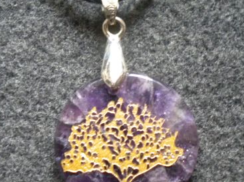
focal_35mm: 67
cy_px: 105
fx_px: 472
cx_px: 120
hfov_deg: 29.0
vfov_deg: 21.9
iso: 748
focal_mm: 7.4
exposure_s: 1/8.8
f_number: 3.5
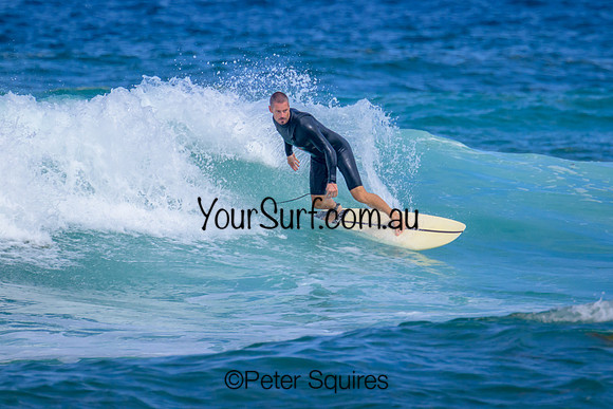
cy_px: 185
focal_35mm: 1088
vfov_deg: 1.3
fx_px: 18530
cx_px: 417
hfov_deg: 1.9
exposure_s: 1/2000
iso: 1000
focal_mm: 800
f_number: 11
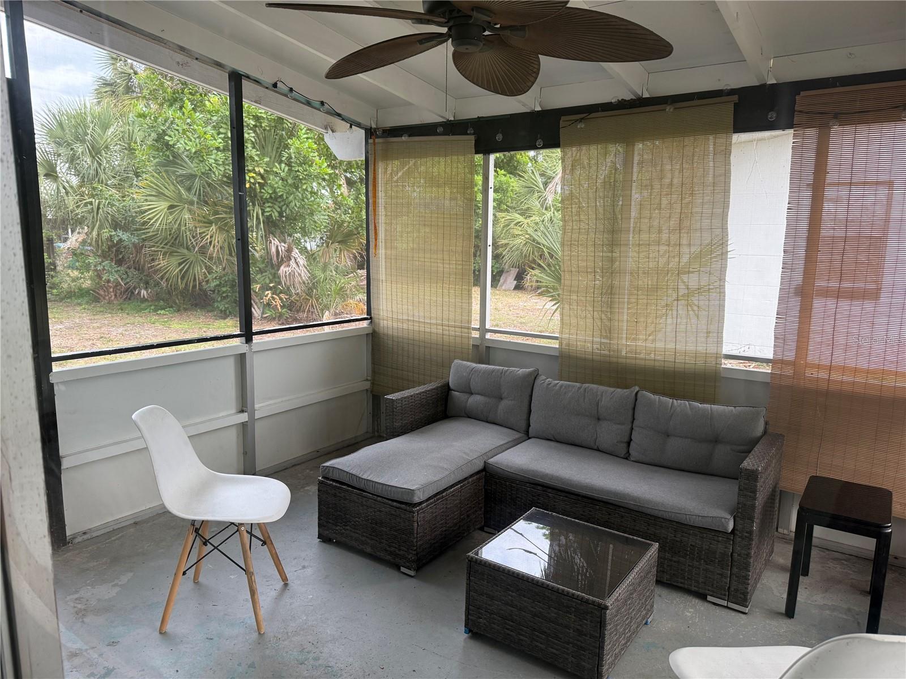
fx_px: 628
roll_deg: -1.4
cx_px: 453
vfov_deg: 56.8
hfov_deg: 71.6
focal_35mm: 24
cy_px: 340
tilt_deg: -9.4
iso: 160
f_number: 1.78
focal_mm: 6.76
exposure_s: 1/121
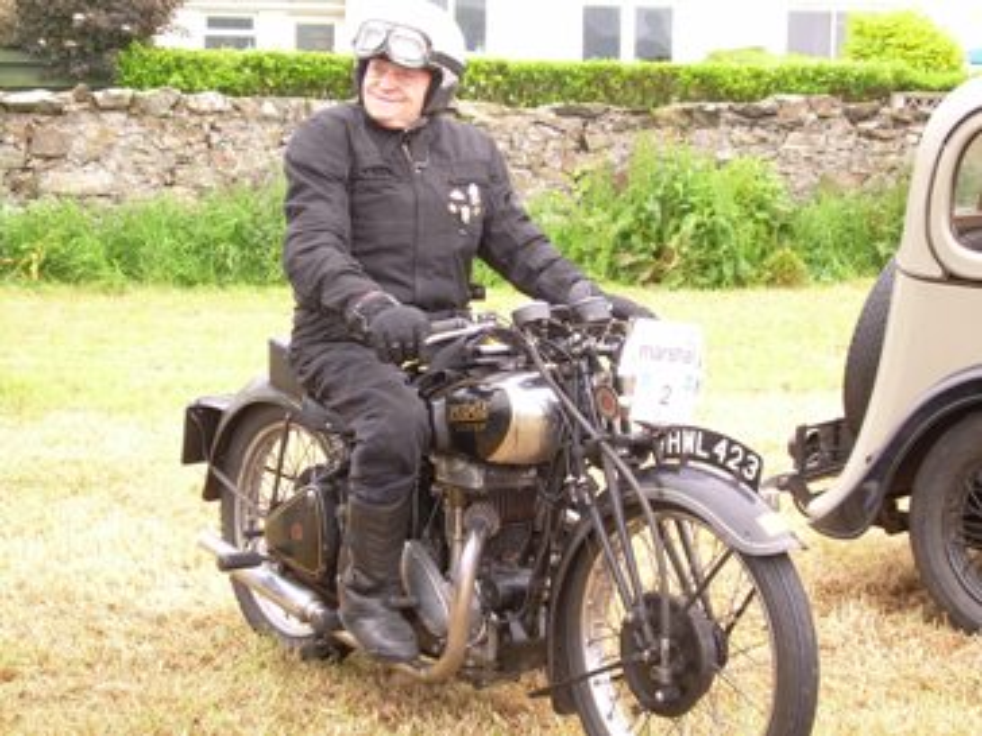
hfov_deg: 26.7
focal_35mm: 73
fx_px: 2071
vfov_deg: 20.2
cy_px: 368
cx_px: 491
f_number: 3.8
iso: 50
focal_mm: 12.5
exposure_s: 1/60
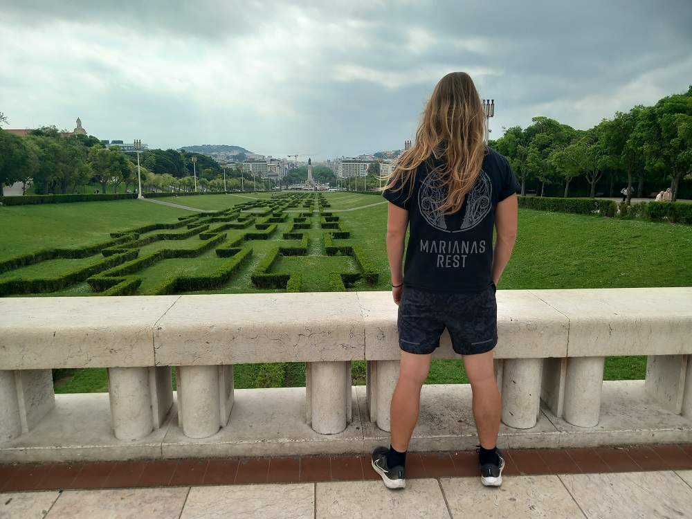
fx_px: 540
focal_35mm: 27
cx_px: 346
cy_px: 260
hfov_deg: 65.3
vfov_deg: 51.4
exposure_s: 1/496
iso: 20
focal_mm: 4
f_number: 1.8
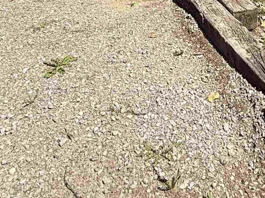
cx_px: 223
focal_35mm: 52
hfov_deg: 35.3
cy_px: -156
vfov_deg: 20.3
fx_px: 398
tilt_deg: +0.2
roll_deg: -1.7
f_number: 2.2
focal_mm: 2.22
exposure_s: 1/1105
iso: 50
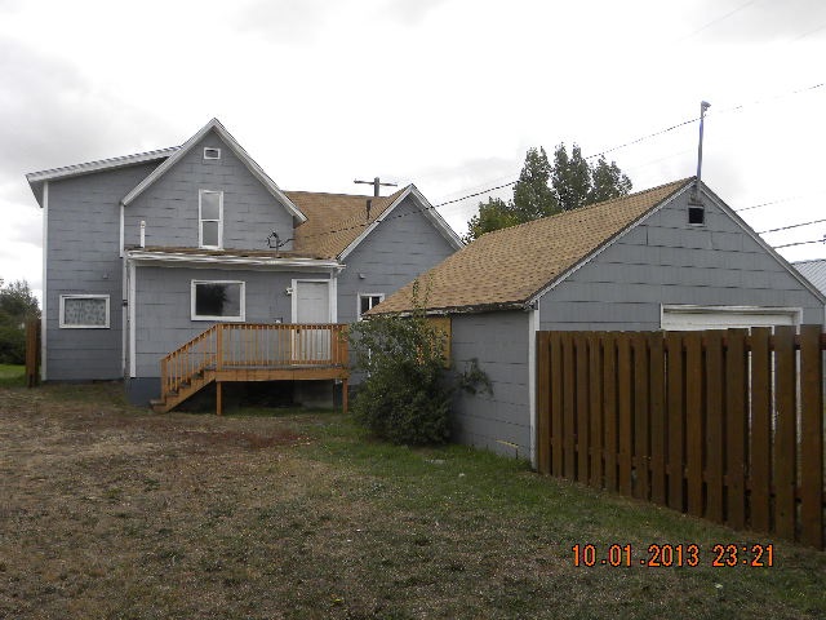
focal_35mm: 33
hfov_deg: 55.4
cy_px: 310
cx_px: 413
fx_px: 787
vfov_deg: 42.9
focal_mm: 5.9
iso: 64
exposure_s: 1/227
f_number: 4.5
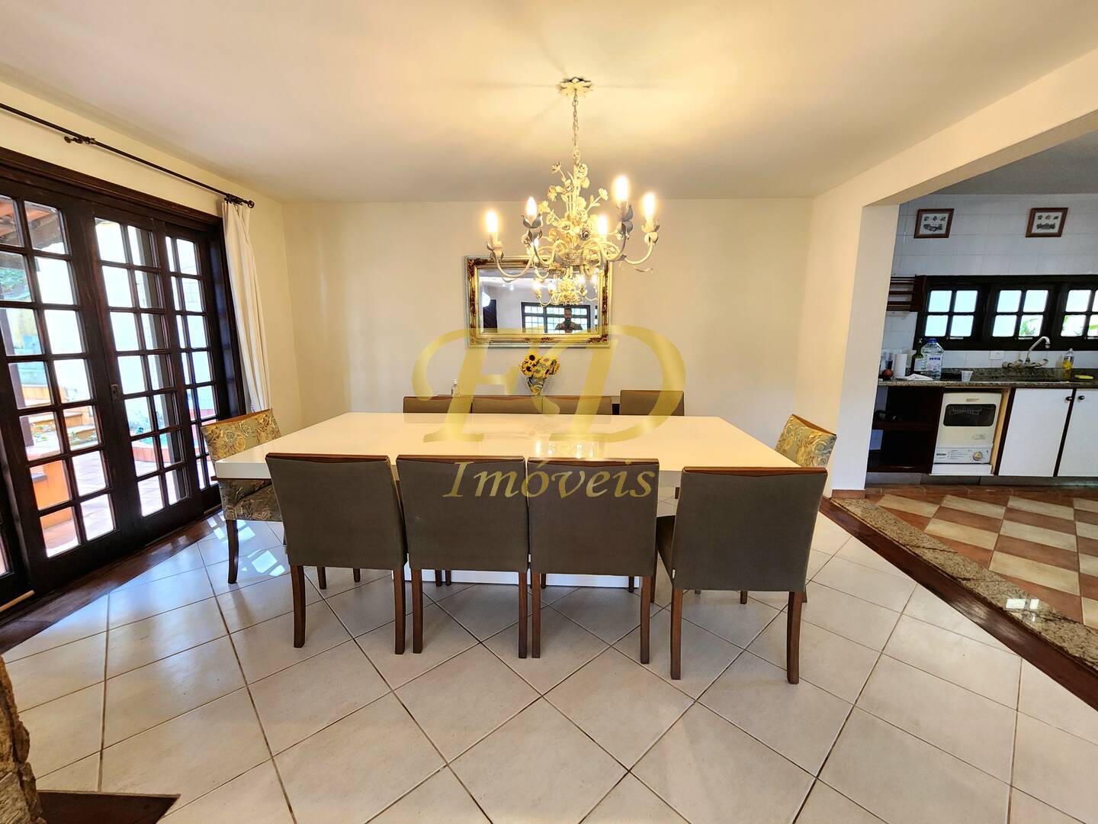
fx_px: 412
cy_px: 412
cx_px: 549
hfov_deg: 106.2
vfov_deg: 89.9
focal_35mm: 13
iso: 400
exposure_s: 1/60.2
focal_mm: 2.2
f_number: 2.2
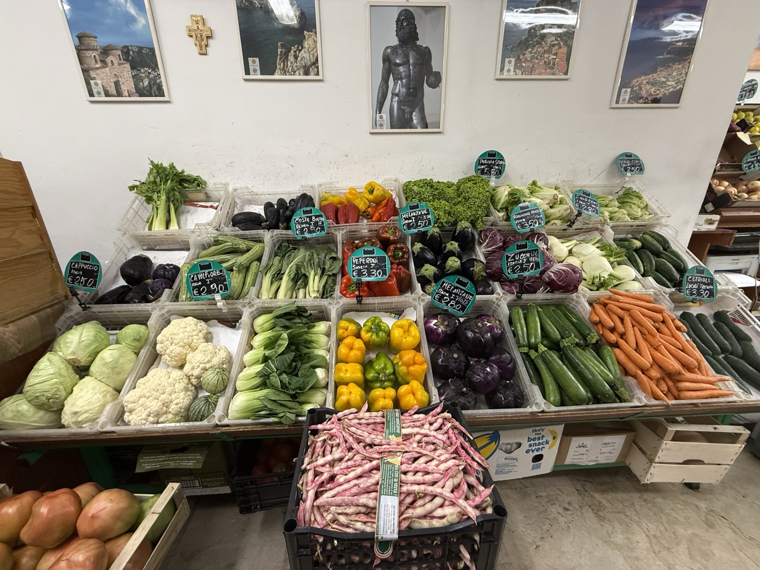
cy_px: 285
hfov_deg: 102.1
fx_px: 307
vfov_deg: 85.7
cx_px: 380
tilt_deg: -19.1
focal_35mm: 14
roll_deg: +0.3
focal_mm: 2.22
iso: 320
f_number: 2.2
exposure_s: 1/100
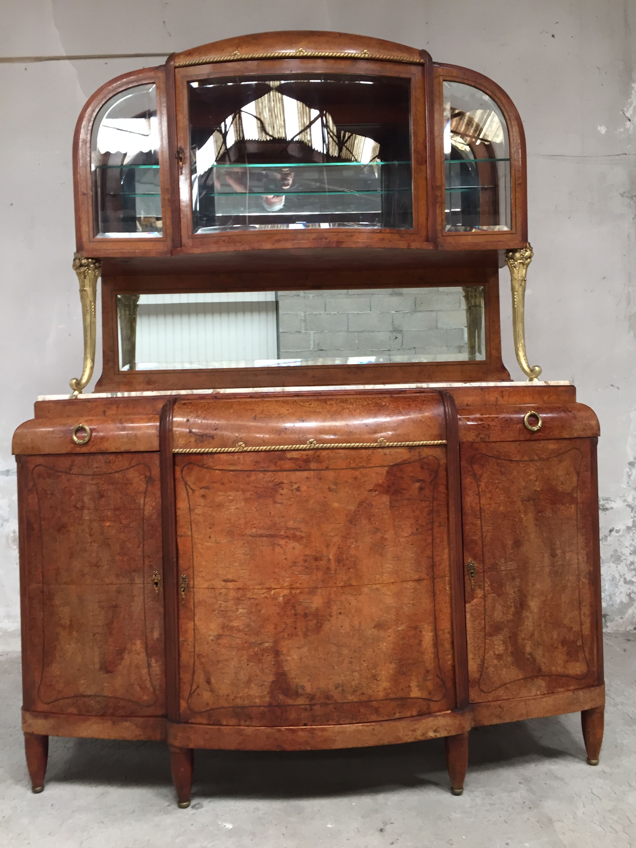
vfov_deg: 61.7
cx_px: 318
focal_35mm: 29
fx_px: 710
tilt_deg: +1.1
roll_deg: +1.7
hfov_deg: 48.2
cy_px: 424
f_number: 2.2
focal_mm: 4.15
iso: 80
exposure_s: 1/33
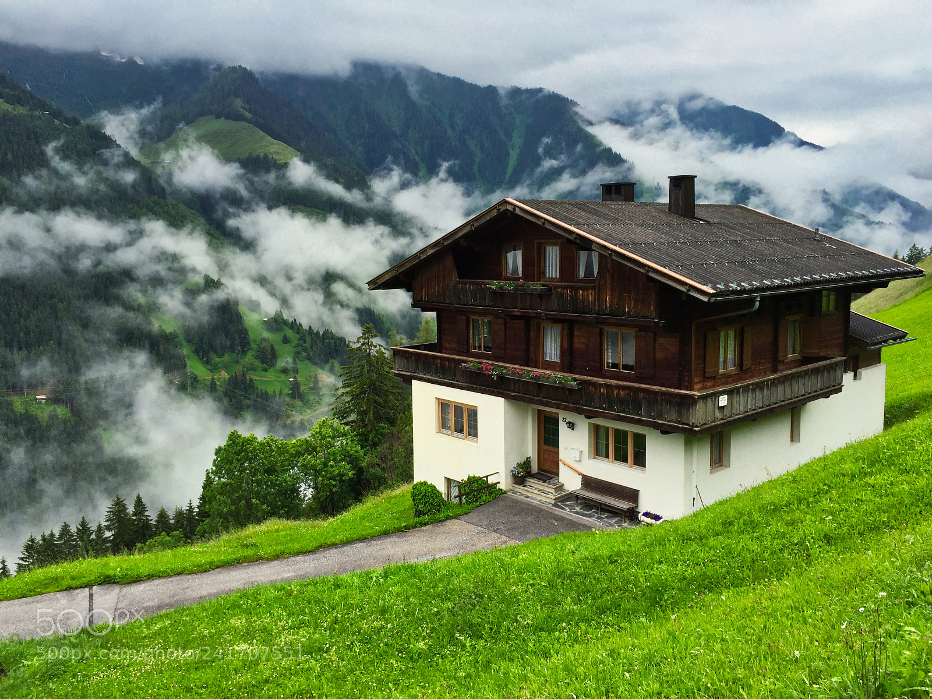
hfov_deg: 61.7
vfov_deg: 48.2
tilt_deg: -6.8
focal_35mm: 29
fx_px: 781
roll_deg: -0.1
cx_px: 466
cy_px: 350
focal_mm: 4.15
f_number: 2.2
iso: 32
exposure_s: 1/732
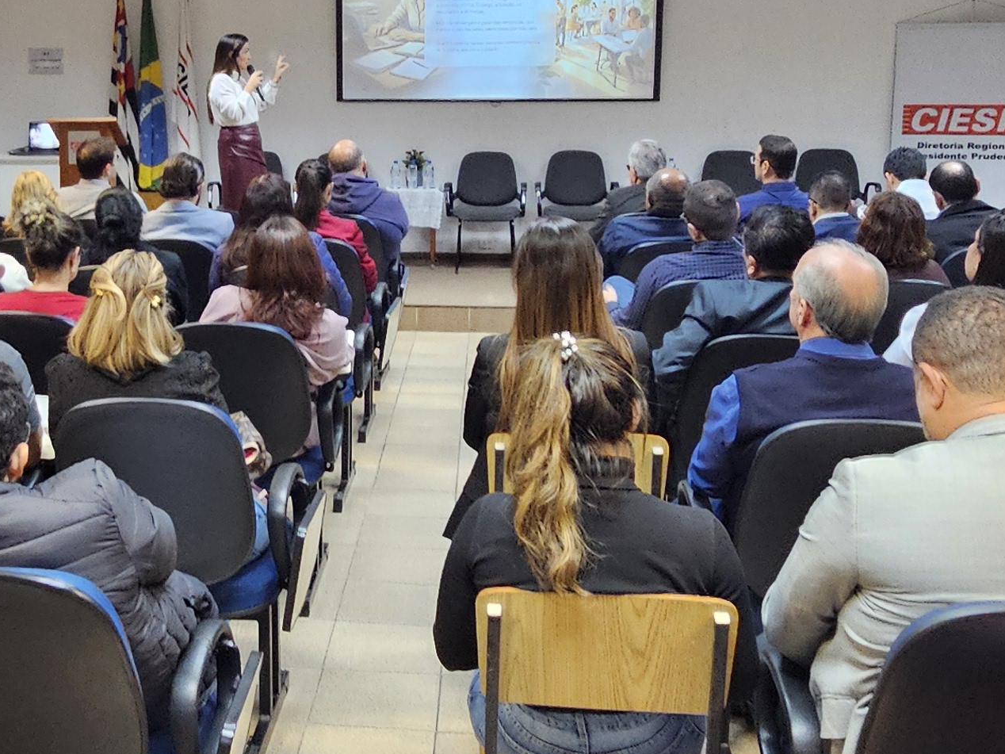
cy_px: 248
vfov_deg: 34.8
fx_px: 1190
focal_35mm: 41
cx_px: 249
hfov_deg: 44.2
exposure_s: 1/30
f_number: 2.2
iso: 320
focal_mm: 2.2
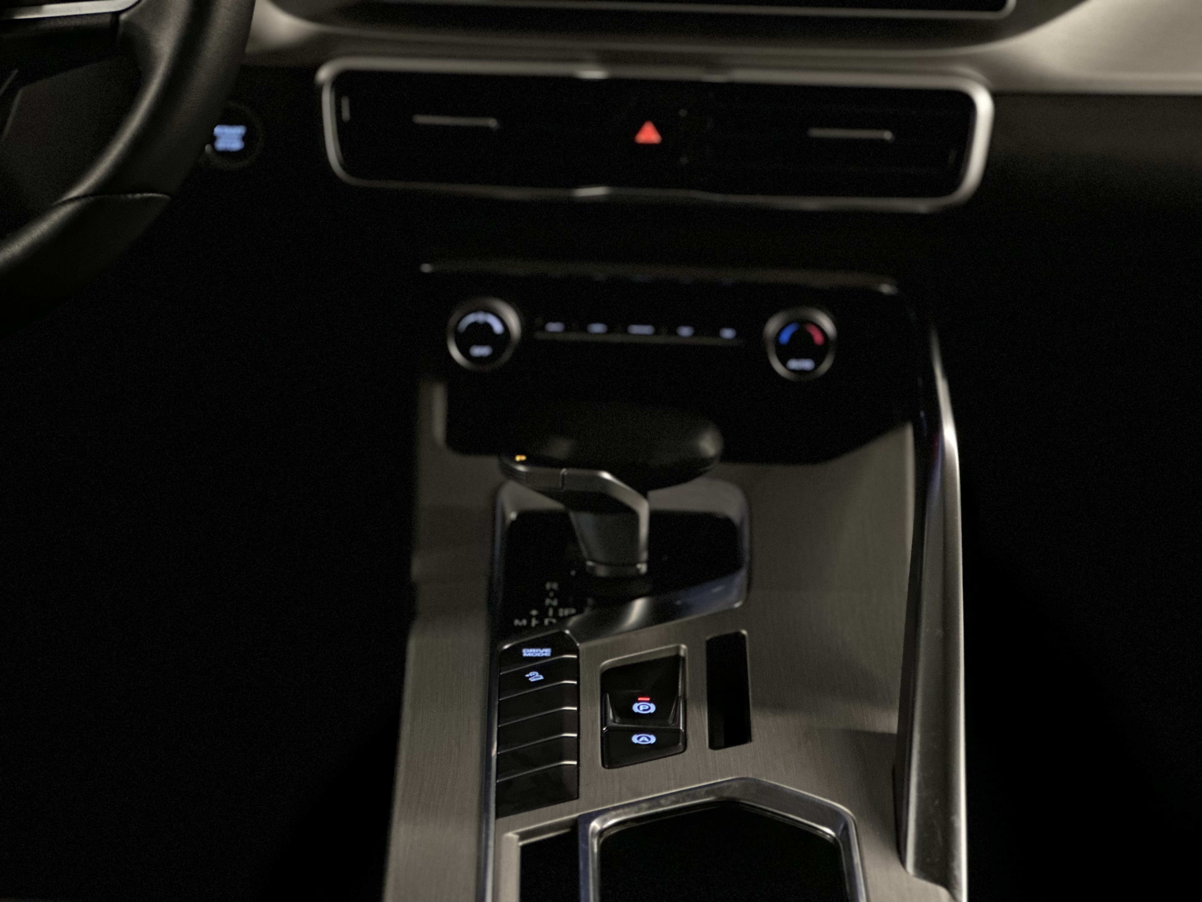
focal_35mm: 77
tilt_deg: -20.3
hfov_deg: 25.3
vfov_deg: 19.1
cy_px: 451
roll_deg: -2.4
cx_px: 601
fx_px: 2674
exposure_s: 1/15
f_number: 2.8
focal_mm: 9
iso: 1000
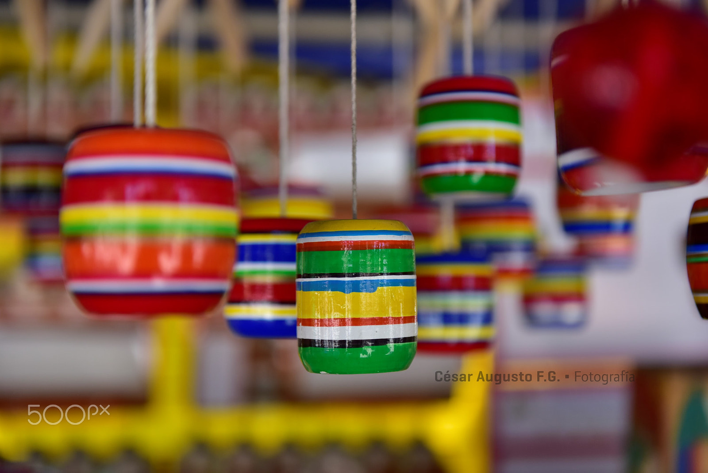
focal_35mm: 60
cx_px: 354
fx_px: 1180
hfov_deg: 33.4
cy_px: 236
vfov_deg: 22.6
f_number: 2.8
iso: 400
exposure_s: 1/640
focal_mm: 60
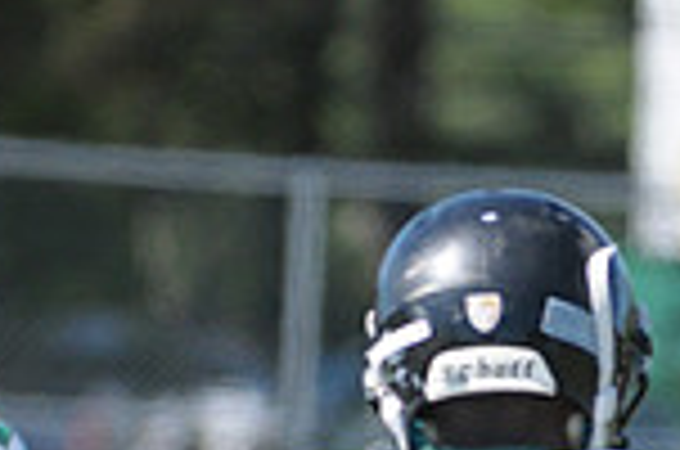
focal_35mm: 1382
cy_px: 826
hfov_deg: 1.5
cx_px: 554
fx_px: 26049
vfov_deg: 1.0
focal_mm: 240
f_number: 4
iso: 640
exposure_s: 1/3200
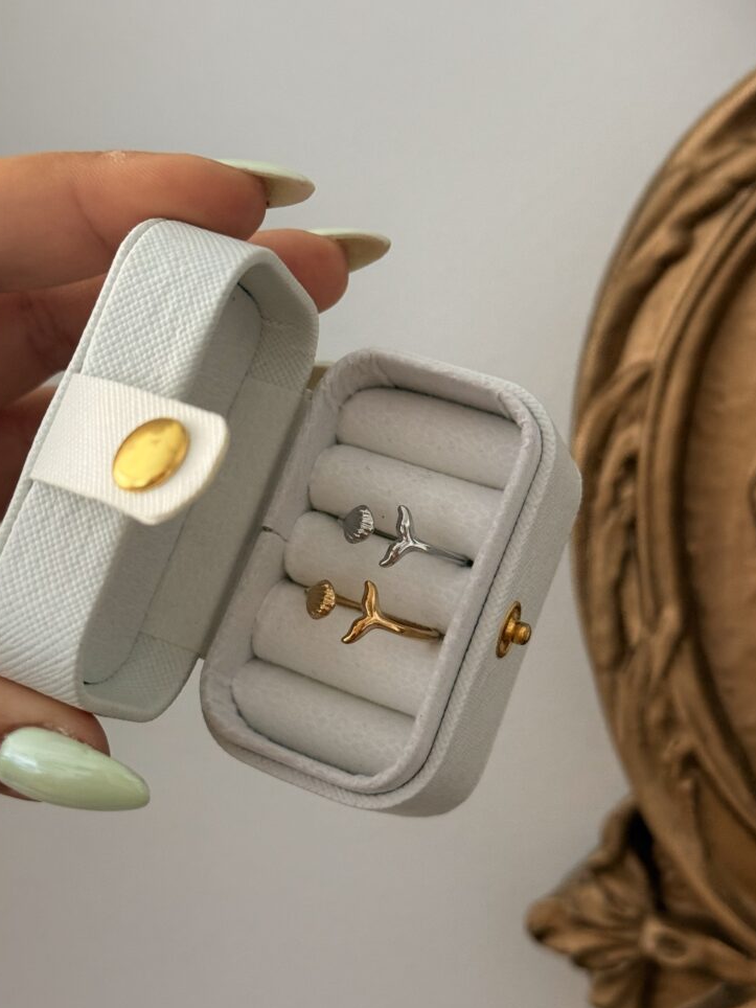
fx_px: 1485
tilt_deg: -6.3
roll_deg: -3.9
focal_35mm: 51
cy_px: 527
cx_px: 370
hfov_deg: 28.6
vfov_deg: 37.5
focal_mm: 6.76
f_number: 1.78
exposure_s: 1/56
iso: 250
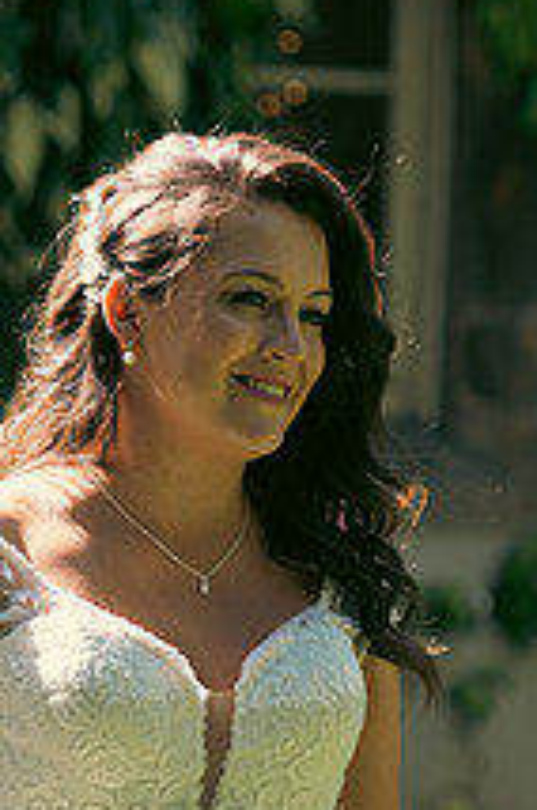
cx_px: 174
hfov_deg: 5.8
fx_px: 5297
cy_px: 799
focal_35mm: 236
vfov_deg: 8.7
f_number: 3.5
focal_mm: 112
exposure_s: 1/200
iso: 125
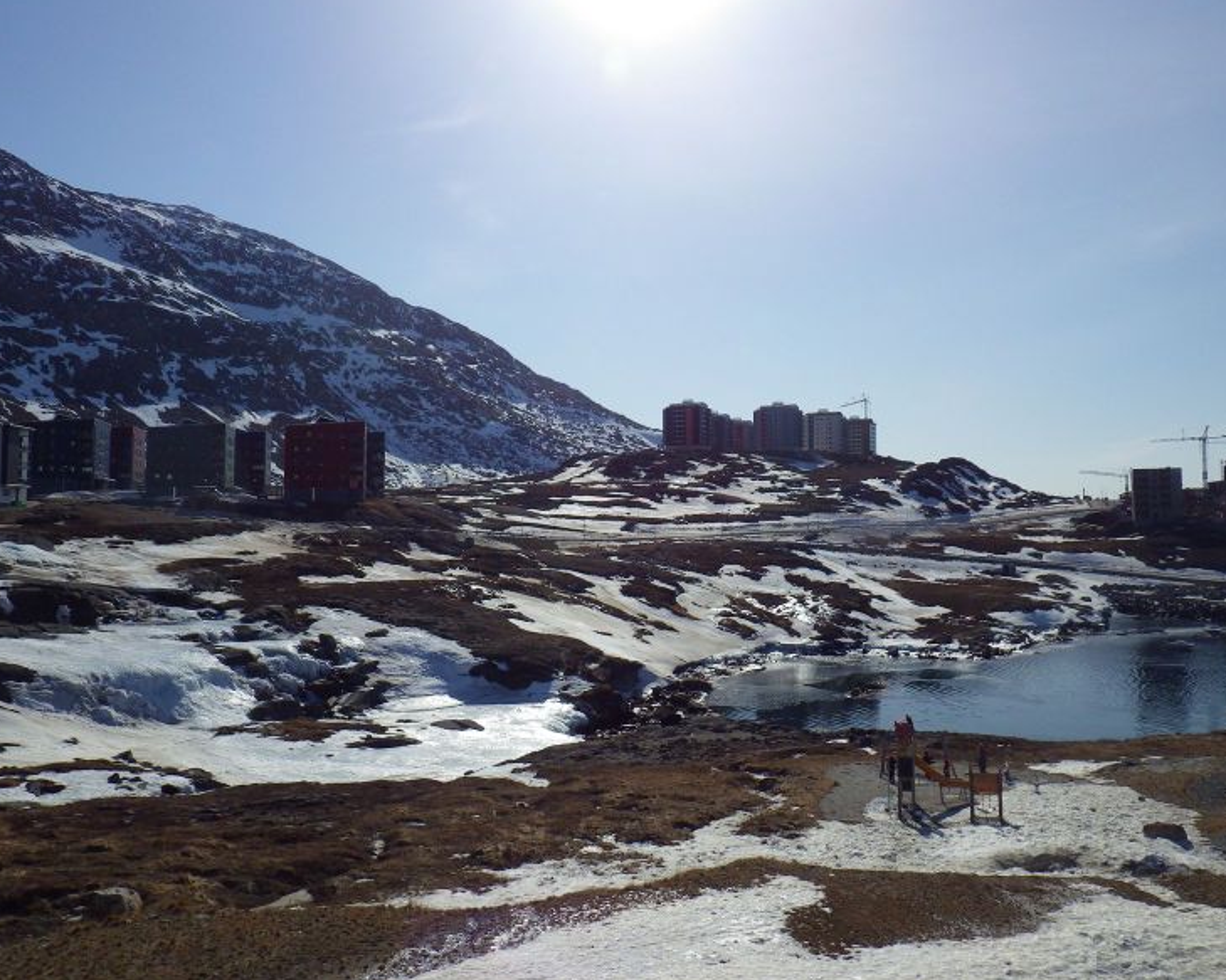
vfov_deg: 48.5
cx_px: 592
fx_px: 1088
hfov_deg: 58.8
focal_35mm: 30
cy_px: 484
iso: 125
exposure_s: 1/2500
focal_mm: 5
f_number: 4.2
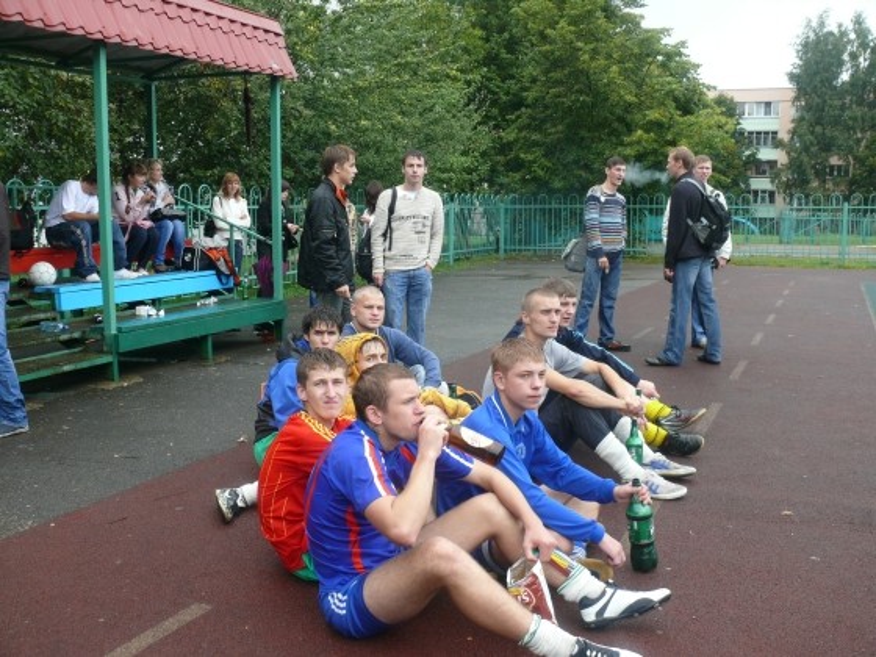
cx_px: 438
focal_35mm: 35
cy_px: 328
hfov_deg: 52.6
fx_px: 886
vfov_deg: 40.7
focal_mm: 7.4
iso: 100
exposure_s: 1/100
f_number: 4
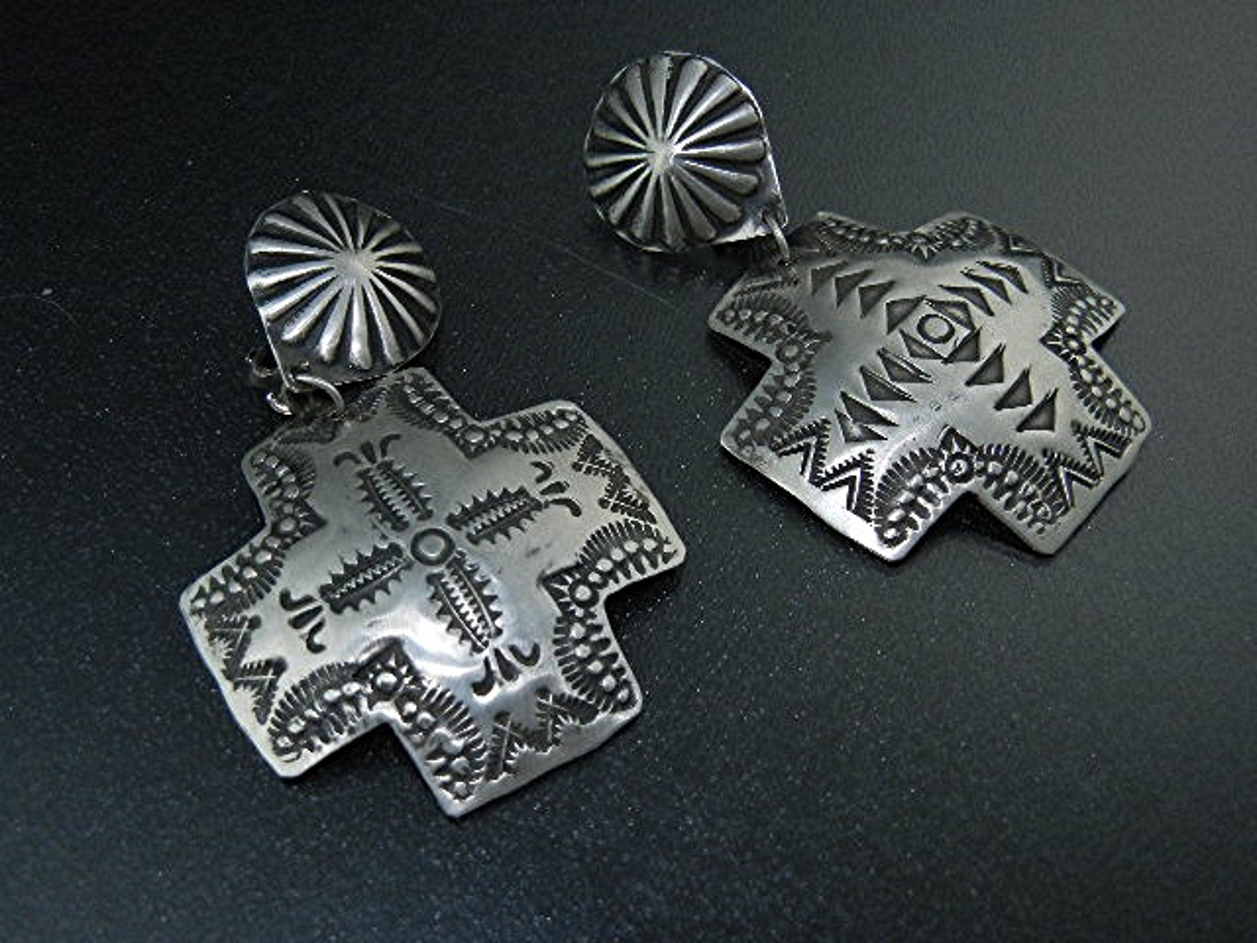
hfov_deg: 42.1
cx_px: 628
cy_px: 472
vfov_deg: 32.2
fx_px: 1634
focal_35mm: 45
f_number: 7.6
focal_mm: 8.1
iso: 352
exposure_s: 1/30
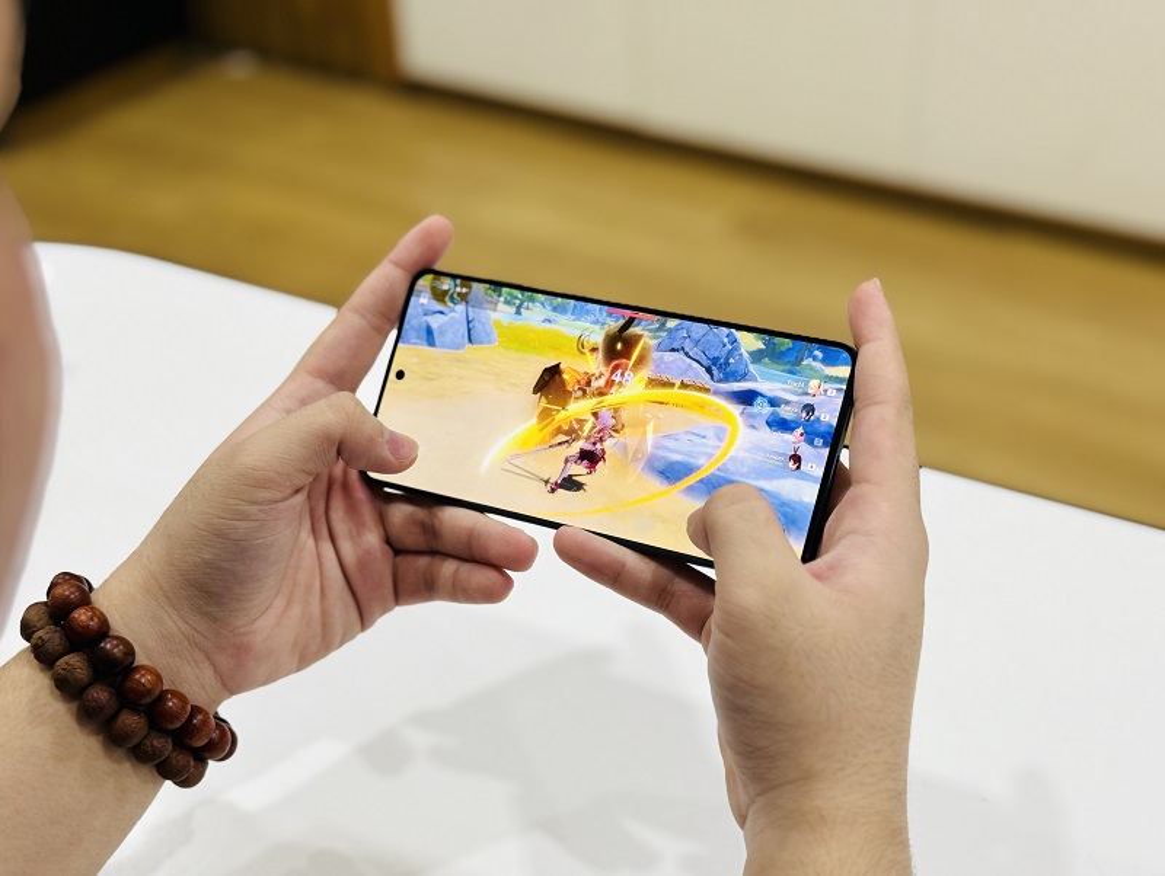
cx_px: 582
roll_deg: +3.5
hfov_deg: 39.6
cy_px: 438
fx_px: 1617
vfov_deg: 30.3
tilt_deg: -35.8
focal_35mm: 48
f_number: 1.78
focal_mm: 6.76
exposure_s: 1/50
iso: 100
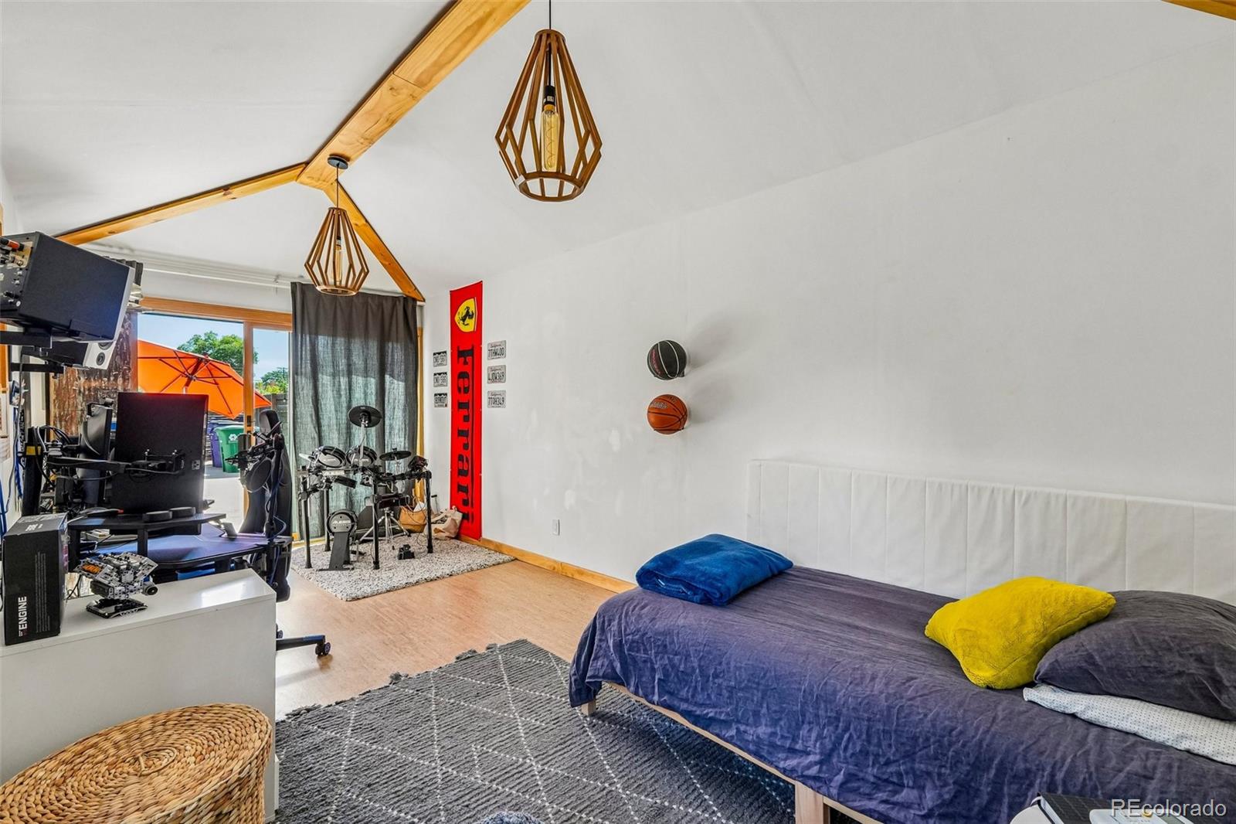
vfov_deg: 77.3
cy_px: 412
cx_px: 618
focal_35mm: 15
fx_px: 515
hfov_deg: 100.4
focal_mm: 10
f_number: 8
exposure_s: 1/30
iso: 800
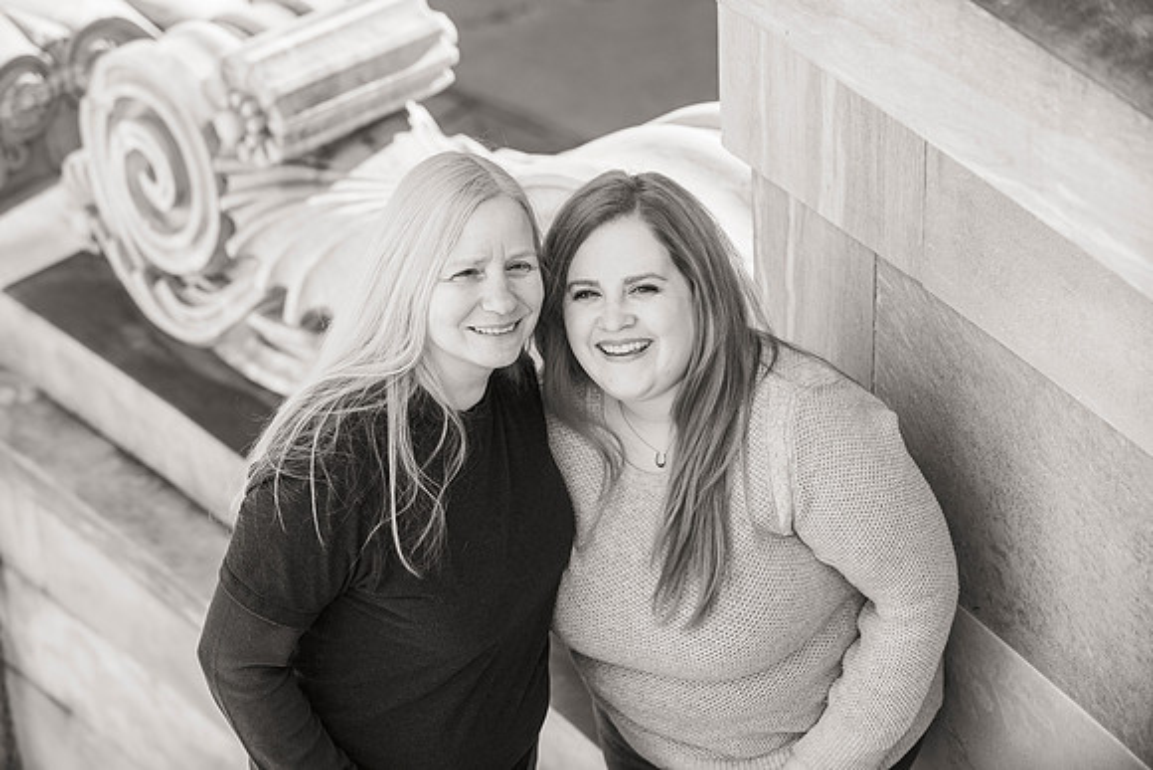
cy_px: 377
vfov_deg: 14.9
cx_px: 565
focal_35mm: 92
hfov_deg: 22.2
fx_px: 2943
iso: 400
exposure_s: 1/1250
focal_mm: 90
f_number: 4
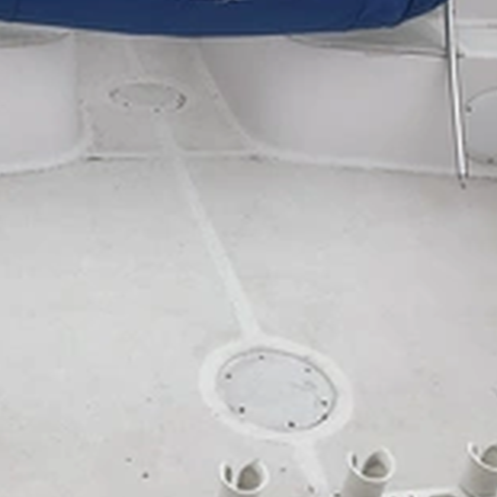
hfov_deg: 26.0
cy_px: 170
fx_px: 1072
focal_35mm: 66
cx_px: 189
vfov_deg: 26.0
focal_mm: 3
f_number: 1.8
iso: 25
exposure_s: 1/1626
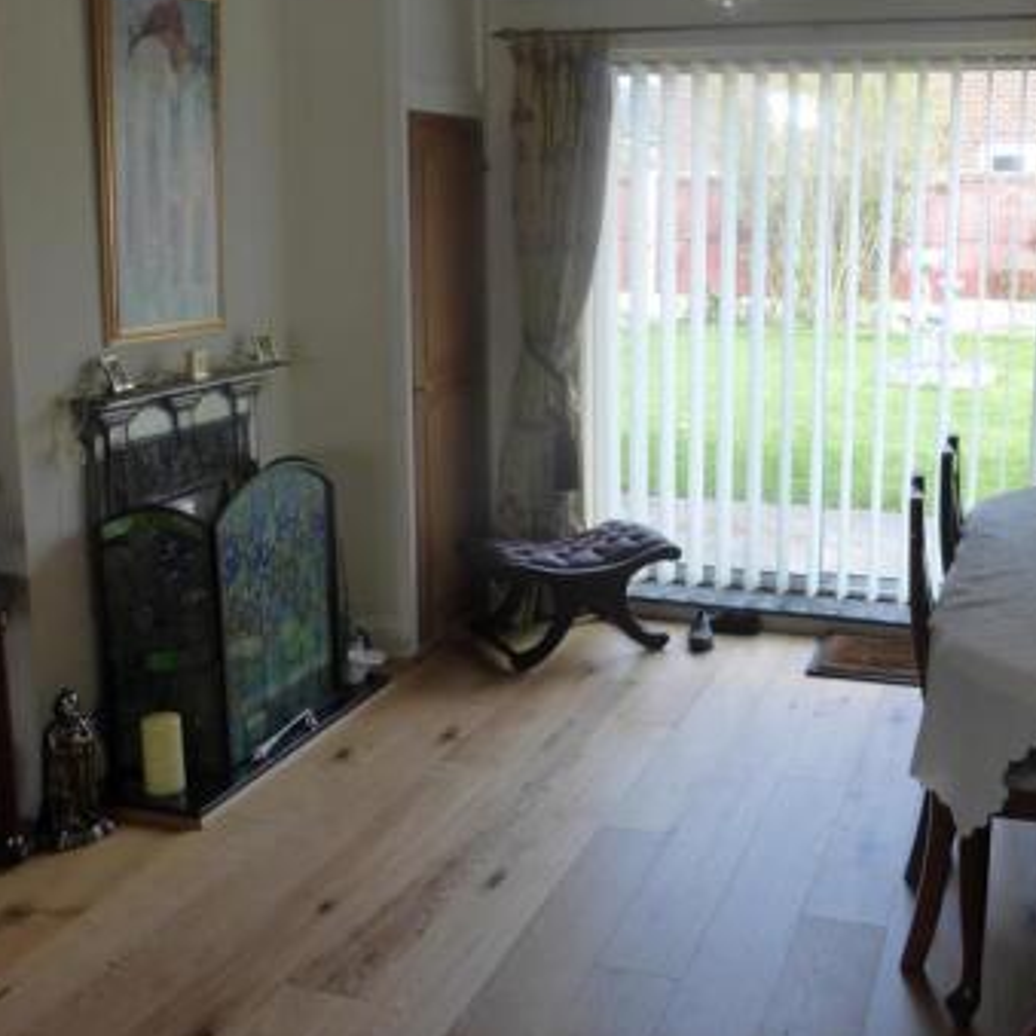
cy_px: 423
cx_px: 677
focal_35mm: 38
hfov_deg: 43.3
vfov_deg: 43.7
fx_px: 1287
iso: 200
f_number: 3.3
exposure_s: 1/125
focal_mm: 4.3
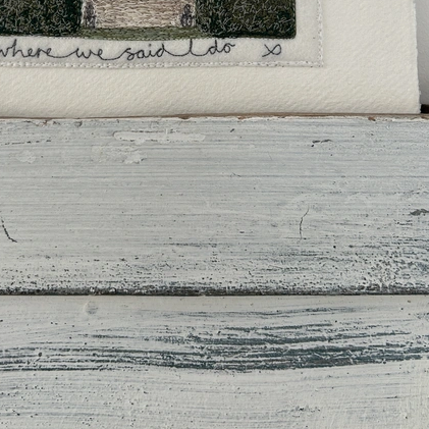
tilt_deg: -3.4
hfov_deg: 35.1
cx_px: 158
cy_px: 1
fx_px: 673
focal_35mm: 48
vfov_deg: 32.5
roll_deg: +0.8
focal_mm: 5.7
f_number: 1.5
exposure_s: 1/121
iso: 80
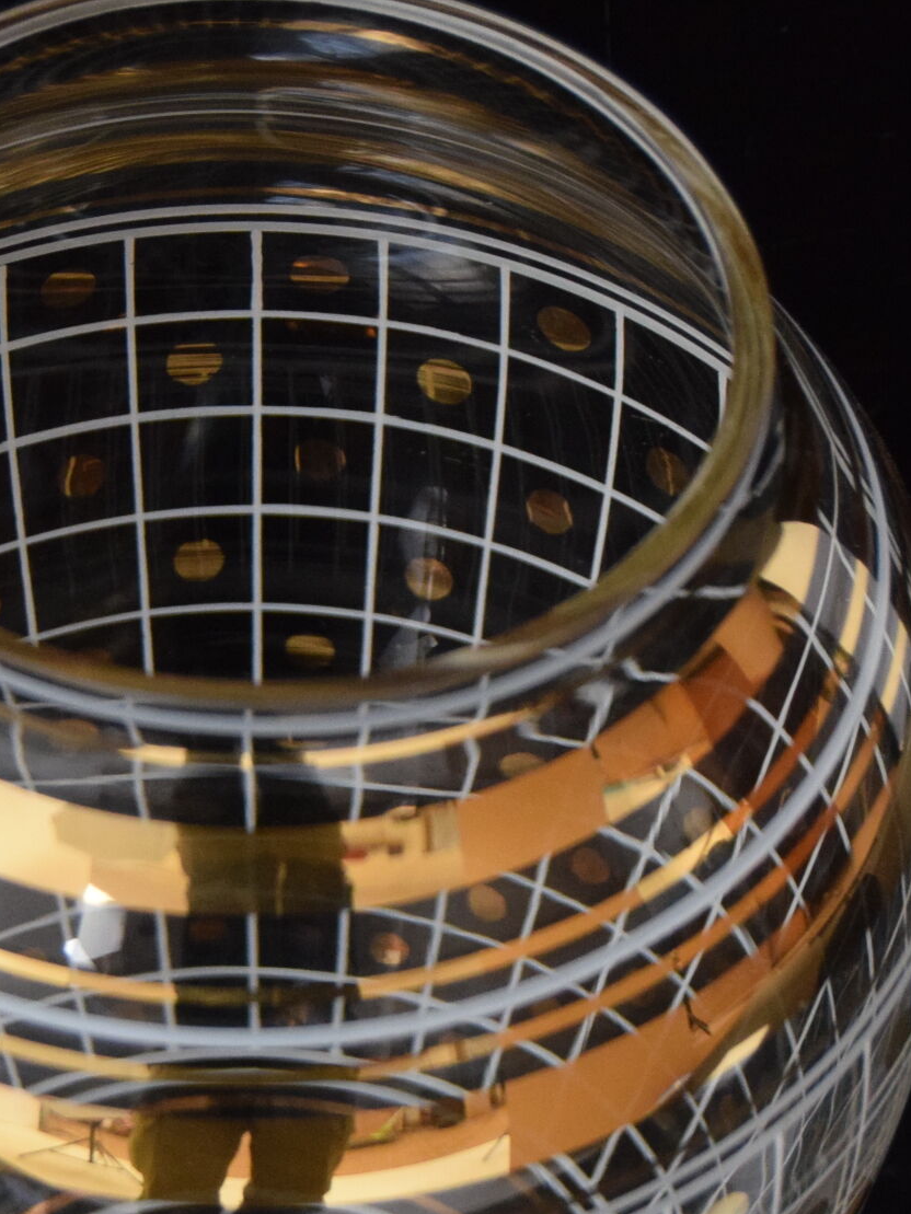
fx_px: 5192
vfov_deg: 13.3
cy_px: 910
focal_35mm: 148
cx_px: 232
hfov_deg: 10.0
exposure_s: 1/125
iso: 1600
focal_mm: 38
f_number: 5.6
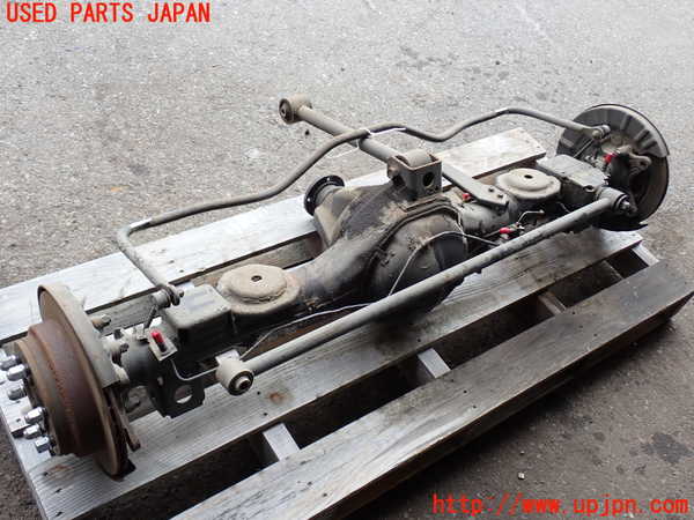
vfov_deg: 39.7
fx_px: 722
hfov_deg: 51.4
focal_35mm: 36
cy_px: 260
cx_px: 347
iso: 100
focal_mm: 6.37
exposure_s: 1/125
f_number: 3.5
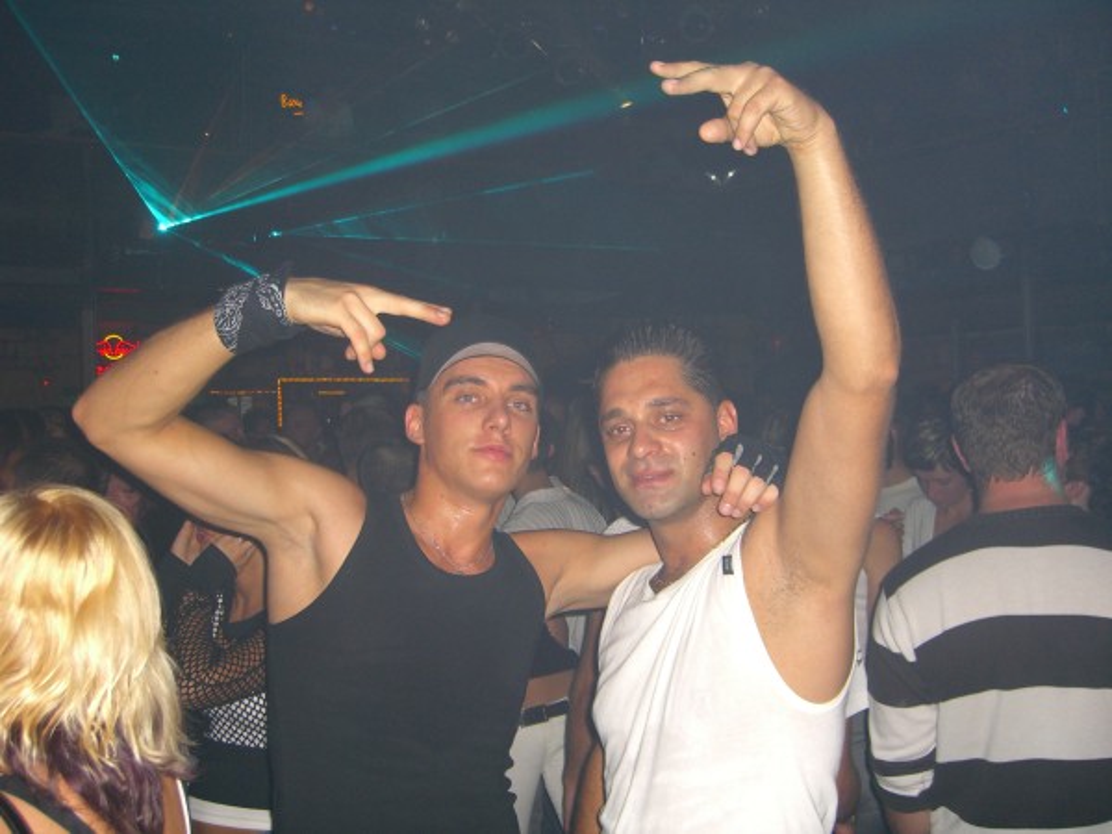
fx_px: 1221
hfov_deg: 49.0
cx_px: 556
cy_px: 417
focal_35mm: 38
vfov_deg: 37.7
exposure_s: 1/60
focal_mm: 7.9
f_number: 2.8
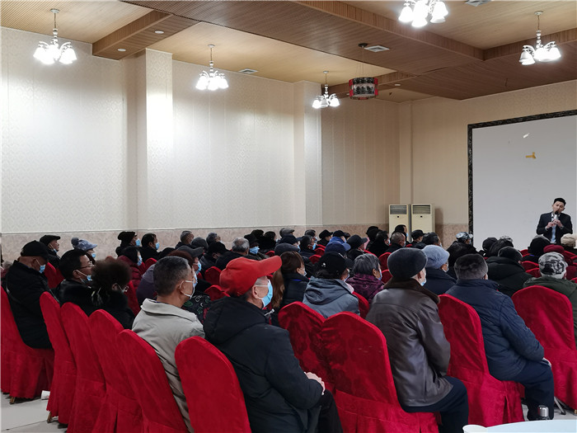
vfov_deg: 39.7
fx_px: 600
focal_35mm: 36
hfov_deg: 51.4
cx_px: 288
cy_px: 216
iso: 200
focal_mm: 5.58
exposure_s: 1/50
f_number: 1.8
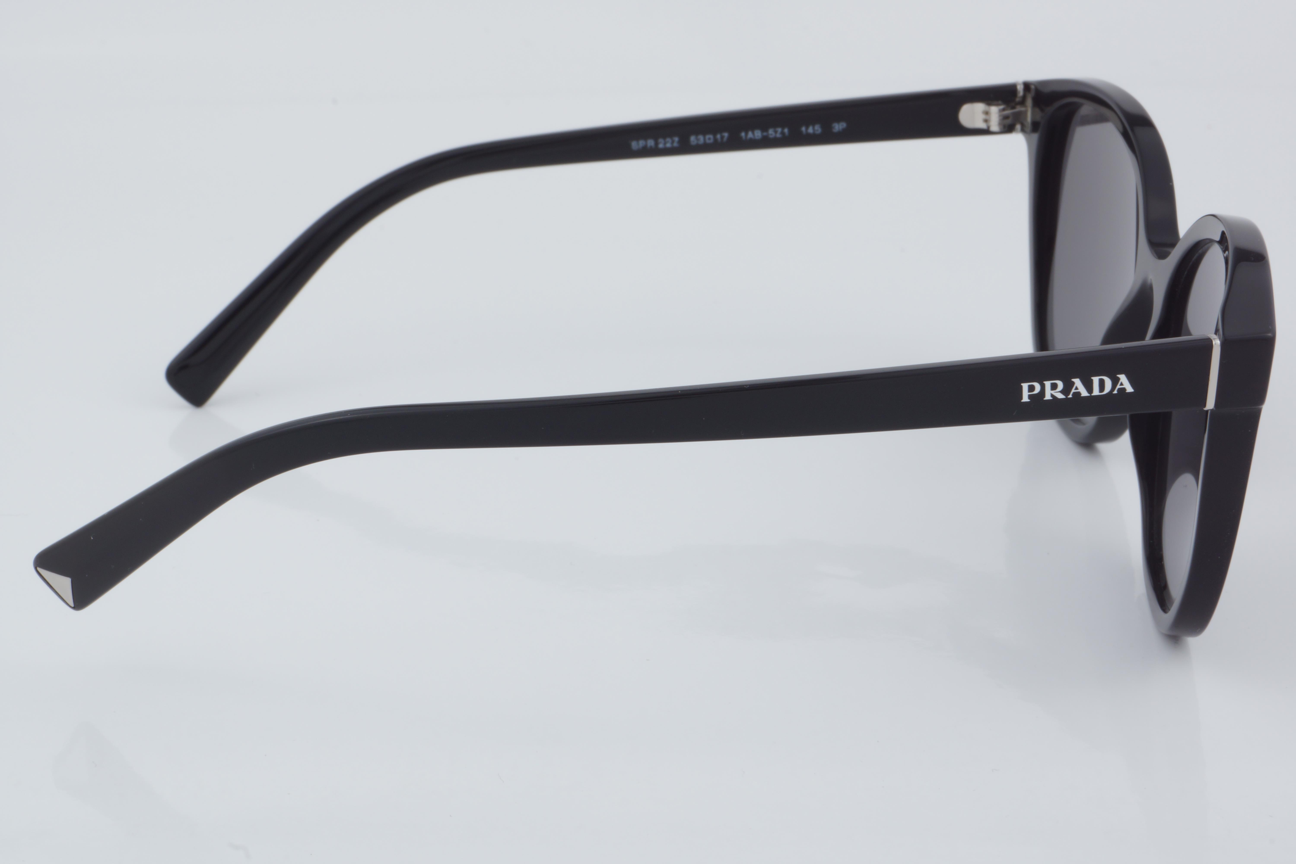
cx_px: 648
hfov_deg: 27.0
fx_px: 2700
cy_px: 432
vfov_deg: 18.2
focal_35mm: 75
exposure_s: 1/4
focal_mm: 50
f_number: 32
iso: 100
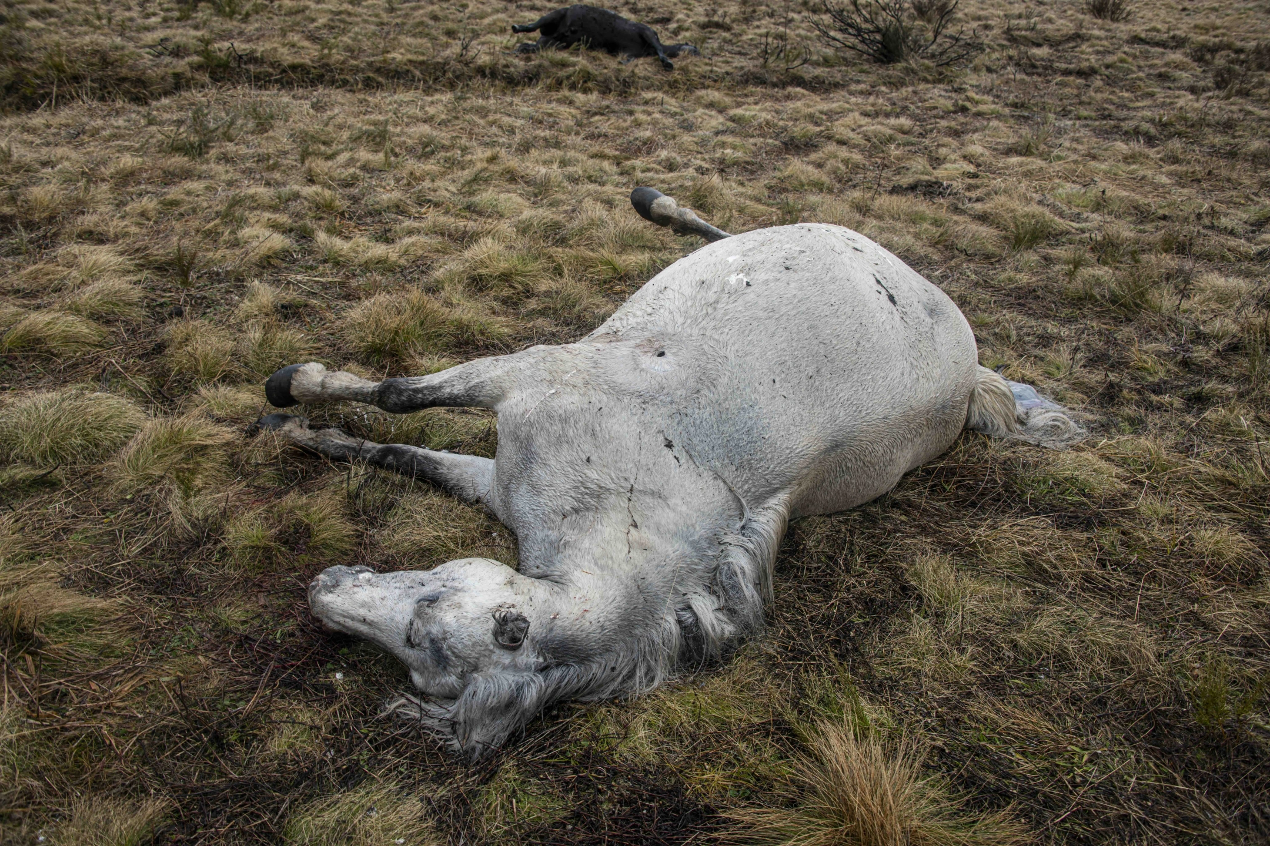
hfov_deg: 55.8
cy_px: 423
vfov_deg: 38.9
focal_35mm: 34
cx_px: 635
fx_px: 1199
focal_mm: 34
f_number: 7.1
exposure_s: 1/80
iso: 64
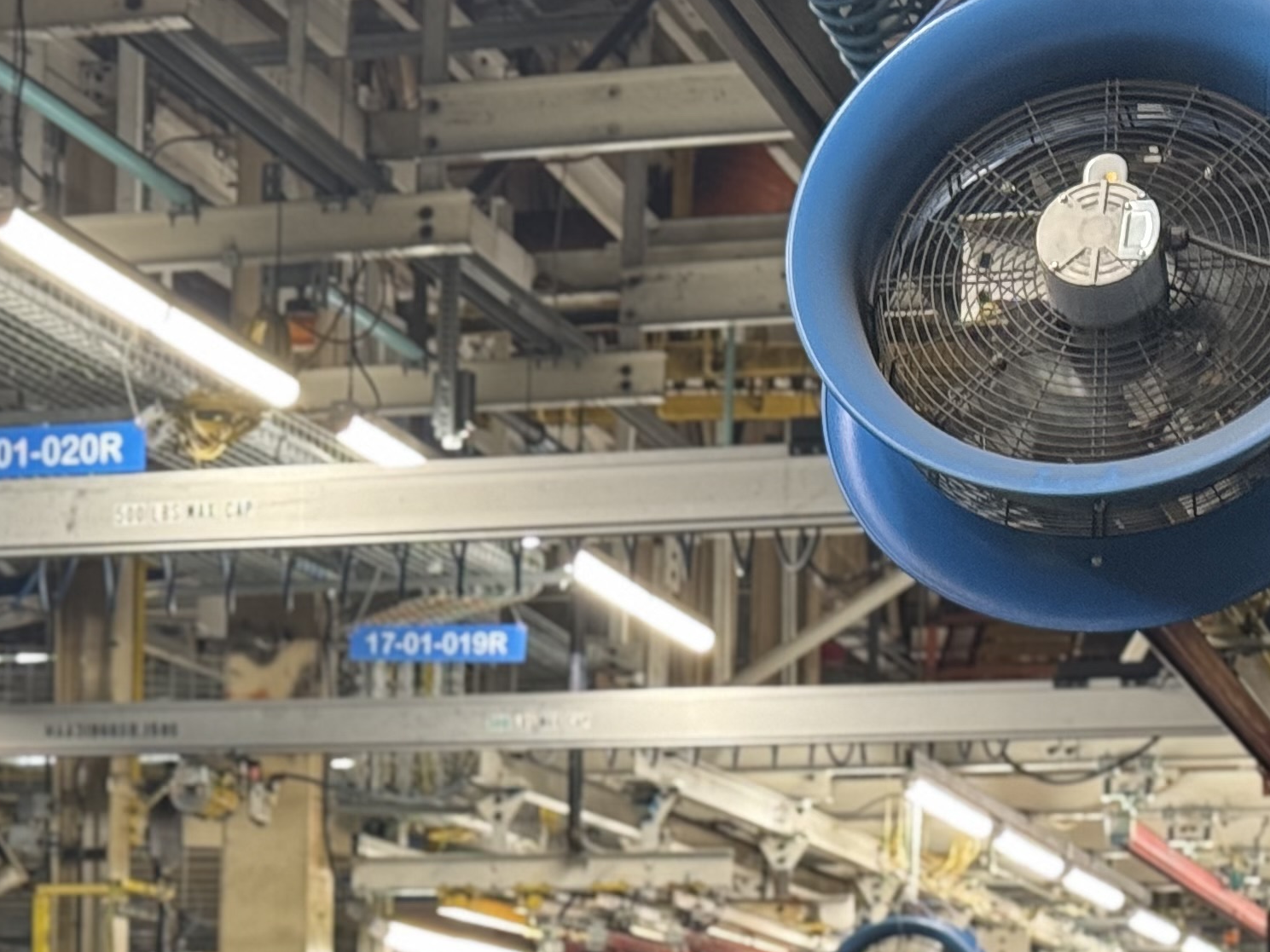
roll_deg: -1.0
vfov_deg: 11.2
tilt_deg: -0.4
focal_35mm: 130
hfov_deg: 14.6
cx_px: -308
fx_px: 4770
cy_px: 1202
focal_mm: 6.86
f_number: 1.78
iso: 250
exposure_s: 1/40
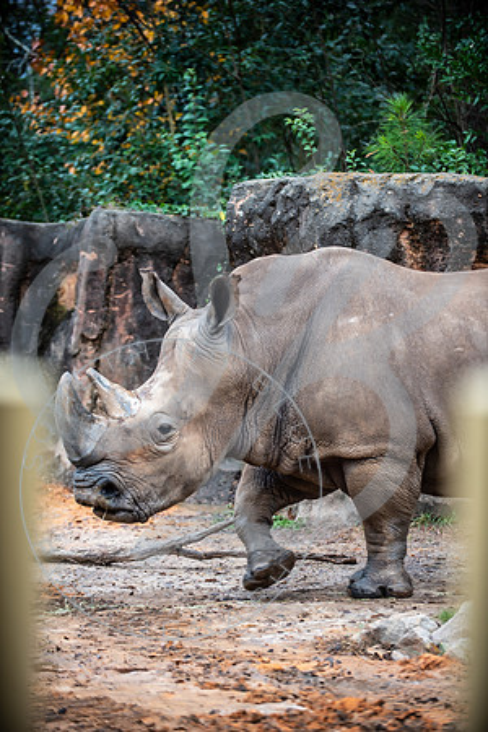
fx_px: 2440
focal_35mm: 120
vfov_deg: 17.1
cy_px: 366
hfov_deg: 11.4
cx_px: 244
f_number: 2.8
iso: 125
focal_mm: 120
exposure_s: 1/250
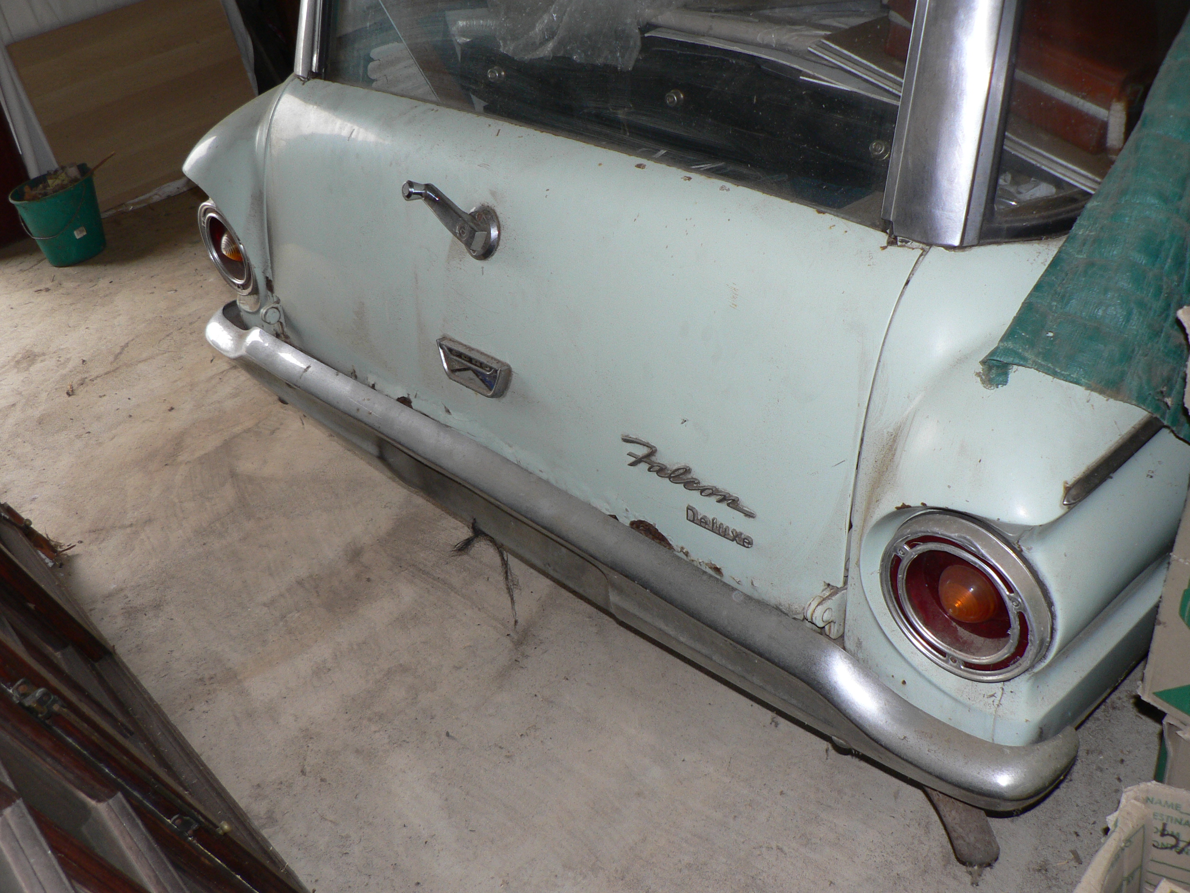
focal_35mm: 36
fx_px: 1238
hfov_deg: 51.4
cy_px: 446
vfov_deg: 39.7
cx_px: 595
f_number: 2.8
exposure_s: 1/60
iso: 80
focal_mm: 6
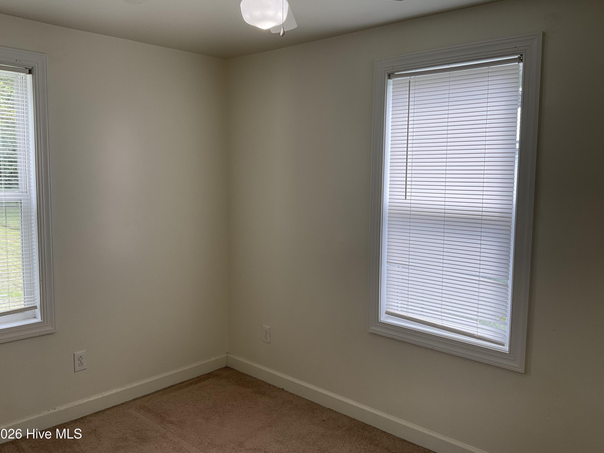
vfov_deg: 46.8
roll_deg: +0.0
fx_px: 523
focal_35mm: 30
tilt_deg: -7.5
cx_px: 295
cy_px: 221
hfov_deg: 60.0
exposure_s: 1/120
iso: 20
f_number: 1.8
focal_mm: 3
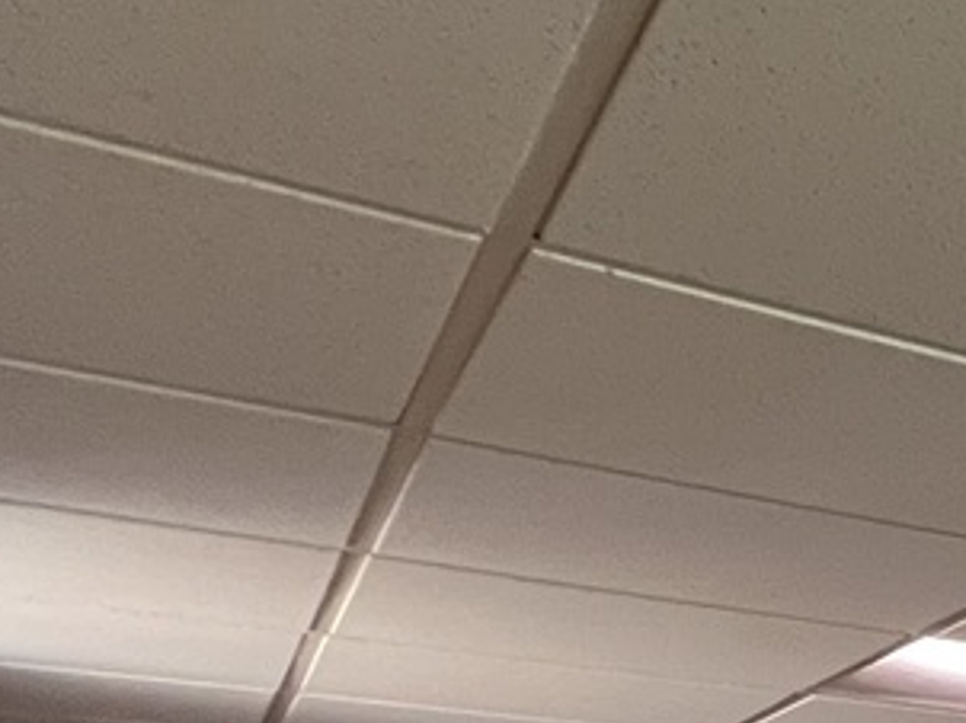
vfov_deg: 19.9
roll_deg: -0.3
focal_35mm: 62
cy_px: 1129
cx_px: 1974
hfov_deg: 18.5
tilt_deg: -3.0
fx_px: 1729
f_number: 1.8
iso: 320
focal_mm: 1.57
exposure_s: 1/60
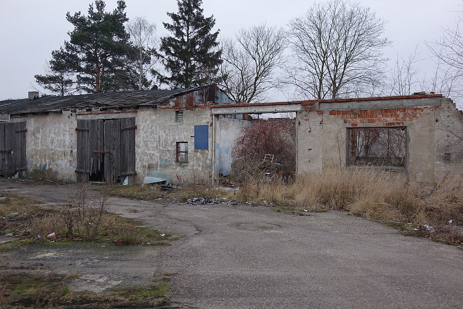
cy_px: 154
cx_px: 232
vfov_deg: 37.9
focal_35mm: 35
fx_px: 450
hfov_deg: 54.4
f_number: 2.8
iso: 125
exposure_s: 1/200
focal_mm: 12.83
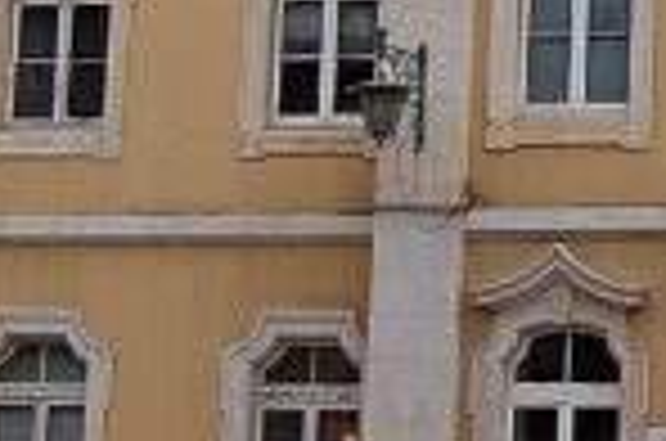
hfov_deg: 10.1
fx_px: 3637
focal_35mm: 197
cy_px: -272
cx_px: 1017
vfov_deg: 6.8
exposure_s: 1/320
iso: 200
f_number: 9
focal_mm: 26
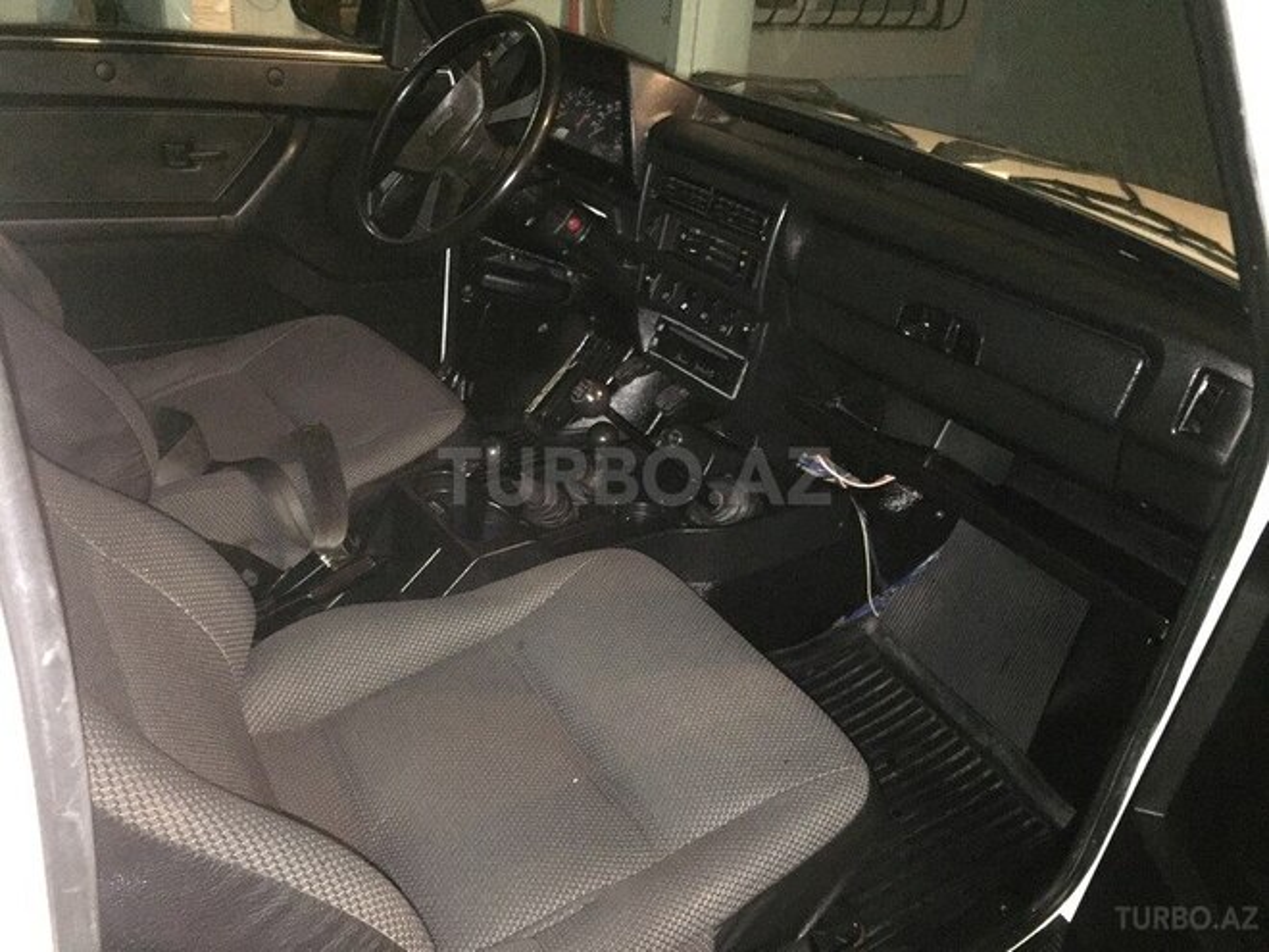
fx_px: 1063
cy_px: 476
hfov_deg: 61.7
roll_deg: -4.5
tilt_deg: -29.4
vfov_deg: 48.2
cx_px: 634
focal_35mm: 29
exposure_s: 1/17
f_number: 2.2
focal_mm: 4.15
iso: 1000
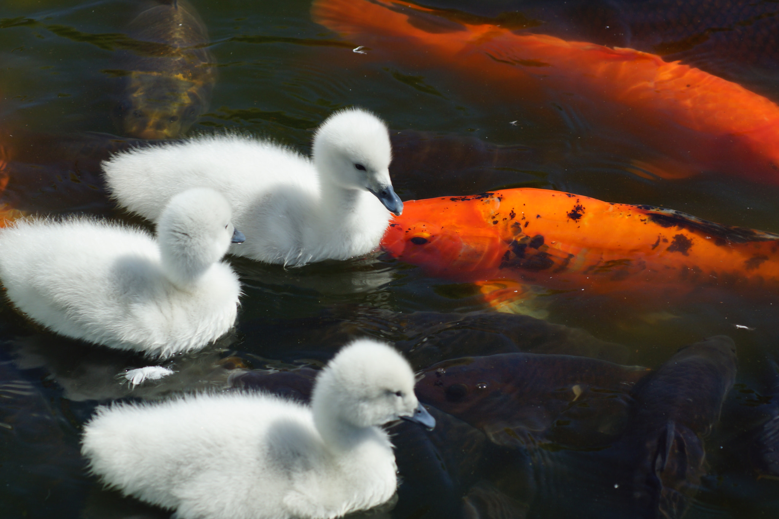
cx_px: 390
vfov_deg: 7.6
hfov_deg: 11.4
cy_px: 260
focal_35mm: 180
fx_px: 3894
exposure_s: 1/250
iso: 100
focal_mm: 120
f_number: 8
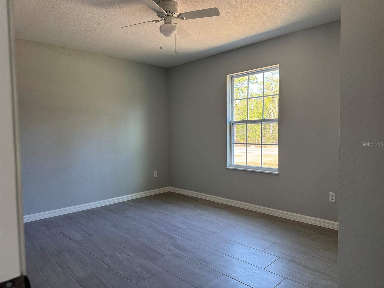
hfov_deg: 71.6
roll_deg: +0.3
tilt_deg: -3.9
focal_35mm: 24
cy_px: 144
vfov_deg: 56.8
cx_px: 192
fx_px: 266
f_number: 1.78
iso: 200
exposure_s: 1/121
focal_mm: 6.76
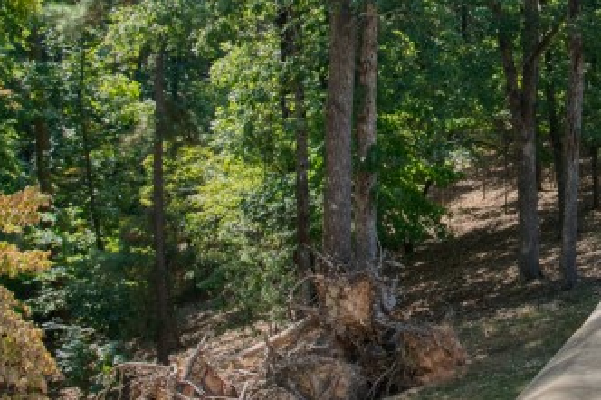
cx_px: 670
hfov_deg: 25.3
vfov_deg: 18.1
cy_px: 36
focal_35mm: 74
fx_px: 1235
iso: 100
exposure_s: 1/160
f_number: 6.3
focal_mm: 24
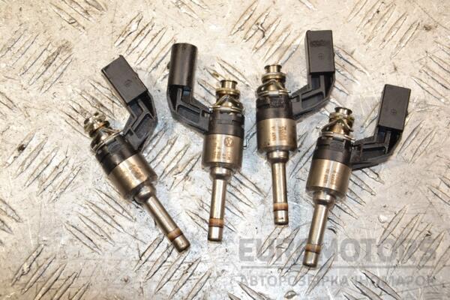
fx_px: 844
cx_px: 225
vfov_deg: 20.2
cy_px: 150
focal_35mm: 68
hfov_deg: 29.9
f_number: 5
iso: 800
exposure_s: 1/200
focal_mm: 45
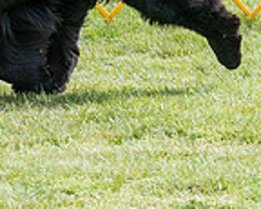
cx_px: -20
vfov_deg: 2.4
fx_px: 5018
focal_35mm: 650
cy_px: -198
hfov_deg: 3.0
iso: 500
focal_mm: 119
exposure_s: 1/1250
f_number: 5.6
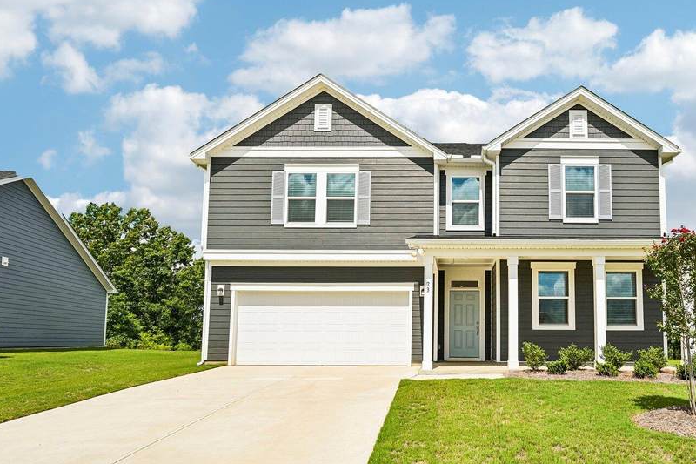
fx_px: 464
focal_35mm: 24
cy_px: 182
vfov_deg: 52.7
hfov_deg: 70.9
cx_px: 482
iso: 100
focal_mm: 15
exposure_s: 1/640
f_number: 8
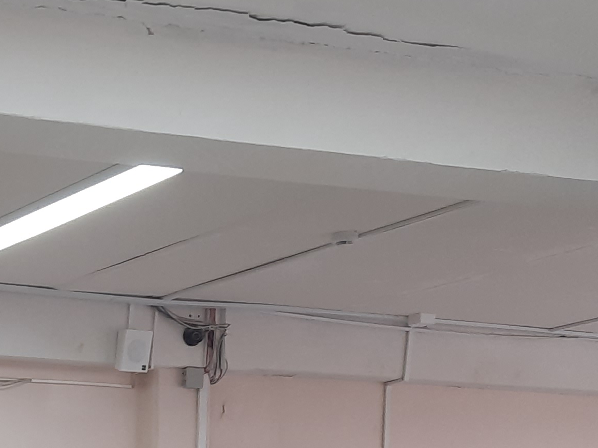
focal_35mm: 96
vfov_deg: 14.3
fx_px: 1658
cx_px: -274
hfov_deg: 18.4
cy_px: 683
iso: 80
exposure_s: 1/50
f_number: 1.8
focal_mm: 5.23
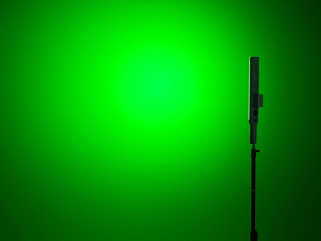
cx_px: 160
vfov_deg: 27.5
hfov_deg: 36.2
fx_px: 491
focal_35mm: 53
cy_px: 120
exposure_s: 1/80
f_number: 6.4
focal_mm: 67.6
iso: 1250
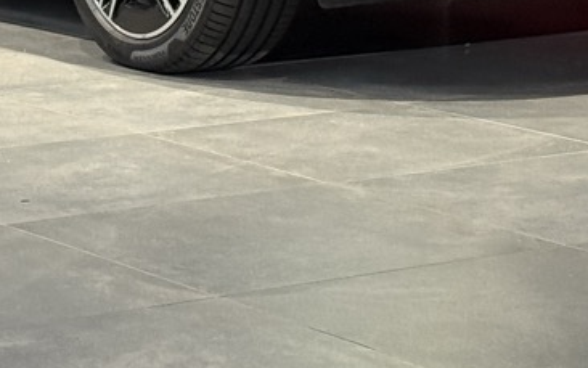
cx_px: 231
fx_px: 2853
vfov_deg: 7.2
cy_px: -236
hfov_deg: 11.8
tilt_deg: -1.9
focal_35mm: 178
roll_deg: +0.1
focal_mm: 6.76
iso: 250
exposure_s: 1/47
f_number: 1.78
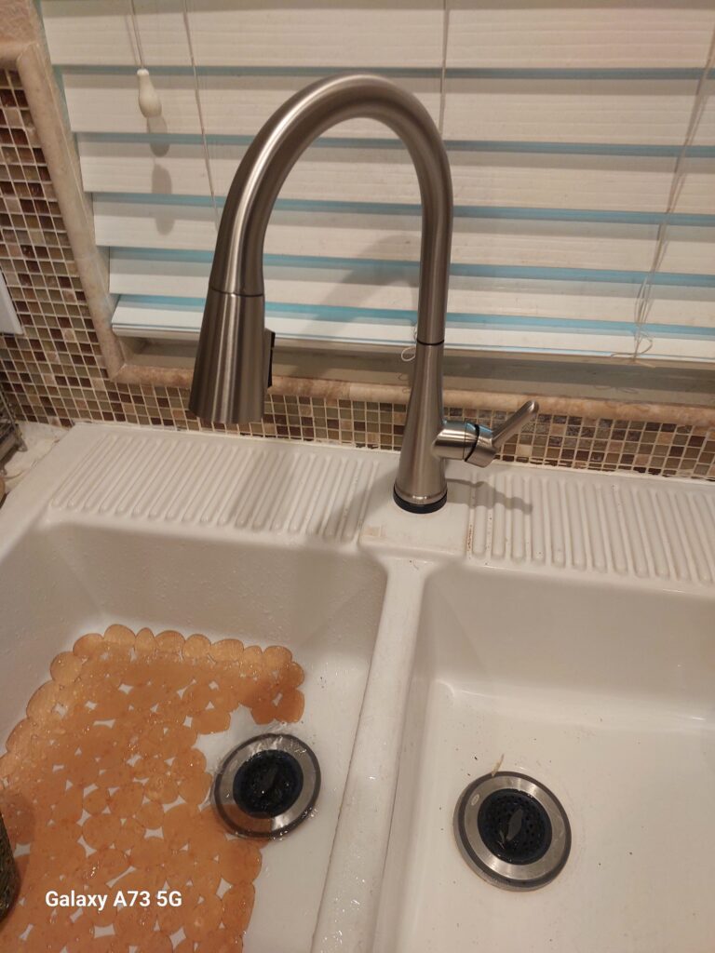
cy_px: 476
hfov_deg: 58.9
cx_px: 358
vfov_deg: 73.9
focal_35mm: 23
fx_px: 633
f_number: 1.8
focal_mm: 5.06
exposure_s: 1/50
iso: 125
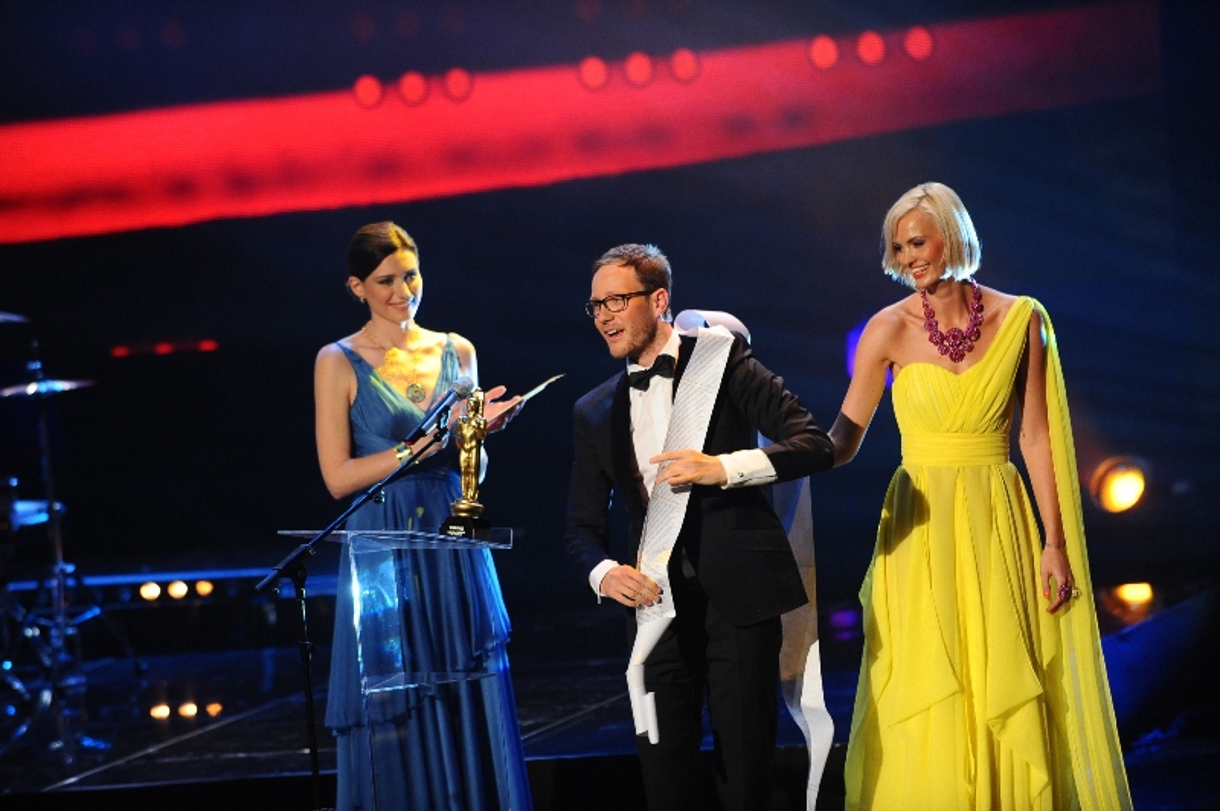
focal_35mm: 200
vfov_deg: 6.9
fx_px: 6772
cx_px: 610
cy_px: 406
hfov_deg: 10.3
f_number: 4
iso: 2000
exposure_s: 1/200
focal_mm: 200
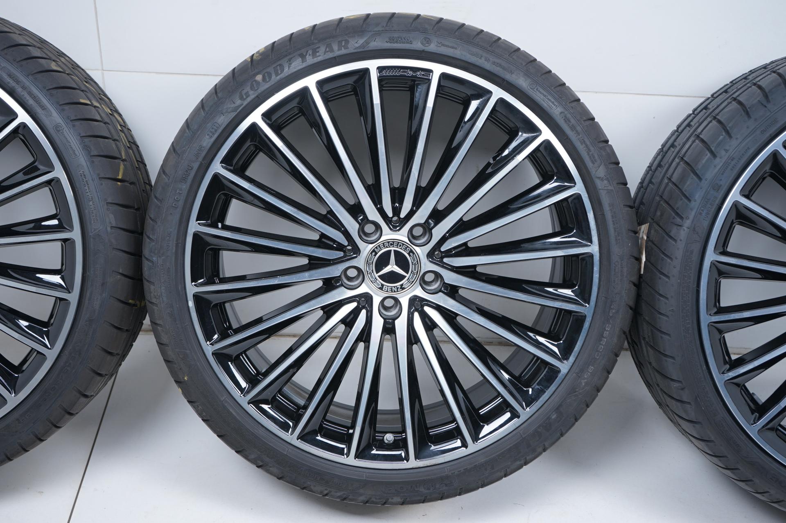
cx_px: 393
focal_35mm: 48
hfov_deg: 41.1
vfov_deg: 28.0
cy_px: 262
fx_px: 1047
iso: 250
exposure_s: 1/125
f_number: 7.1
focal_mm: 48
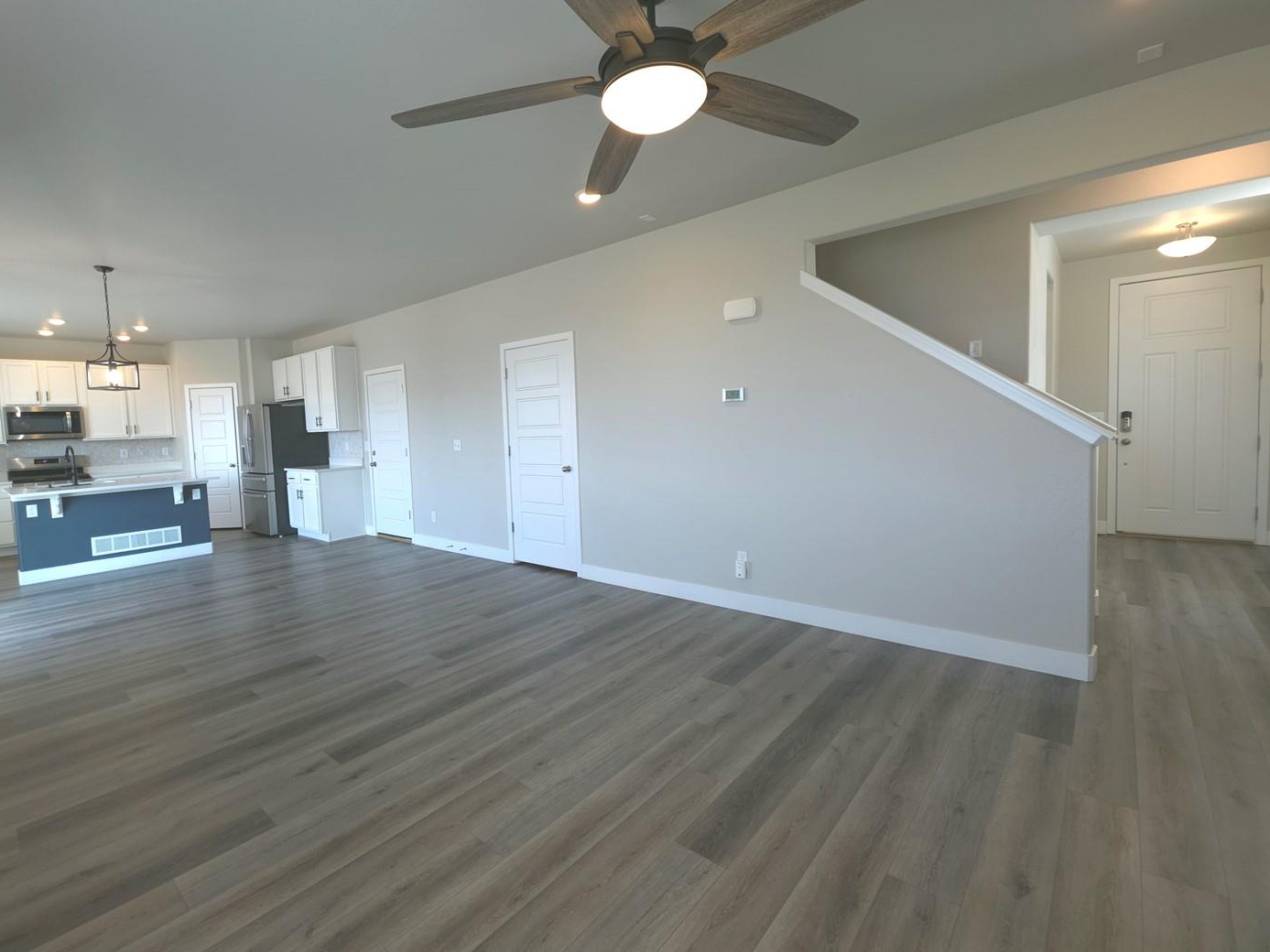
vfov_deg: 81.7
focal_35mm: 15
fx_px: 550
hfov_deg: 97.7
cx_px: 561
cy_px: 469
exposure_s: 1/30
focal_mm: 2.2
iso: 25
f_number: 1.9
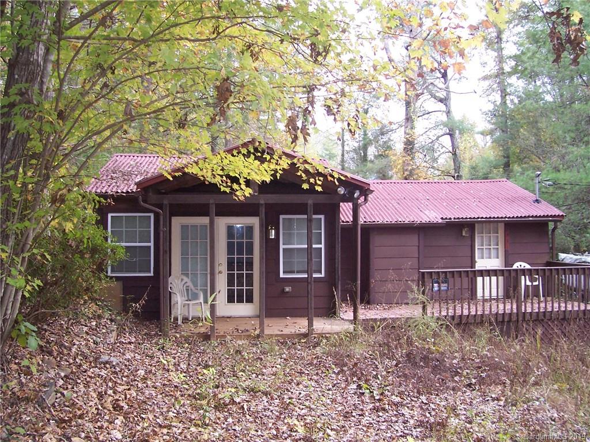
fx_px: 580
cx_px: 295
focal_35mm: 34
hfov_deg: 54.0
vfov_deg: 41.8
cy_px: 221
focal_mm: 5.6
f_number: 2.7
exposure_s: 1/90
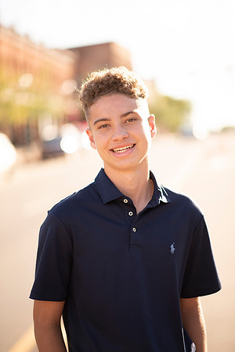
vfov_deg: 23.9
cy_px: 176
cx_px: 118
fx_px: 832
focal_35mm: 85
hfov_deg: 16.1
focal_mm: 85
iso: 125
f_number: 1.8
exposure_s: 1/1600
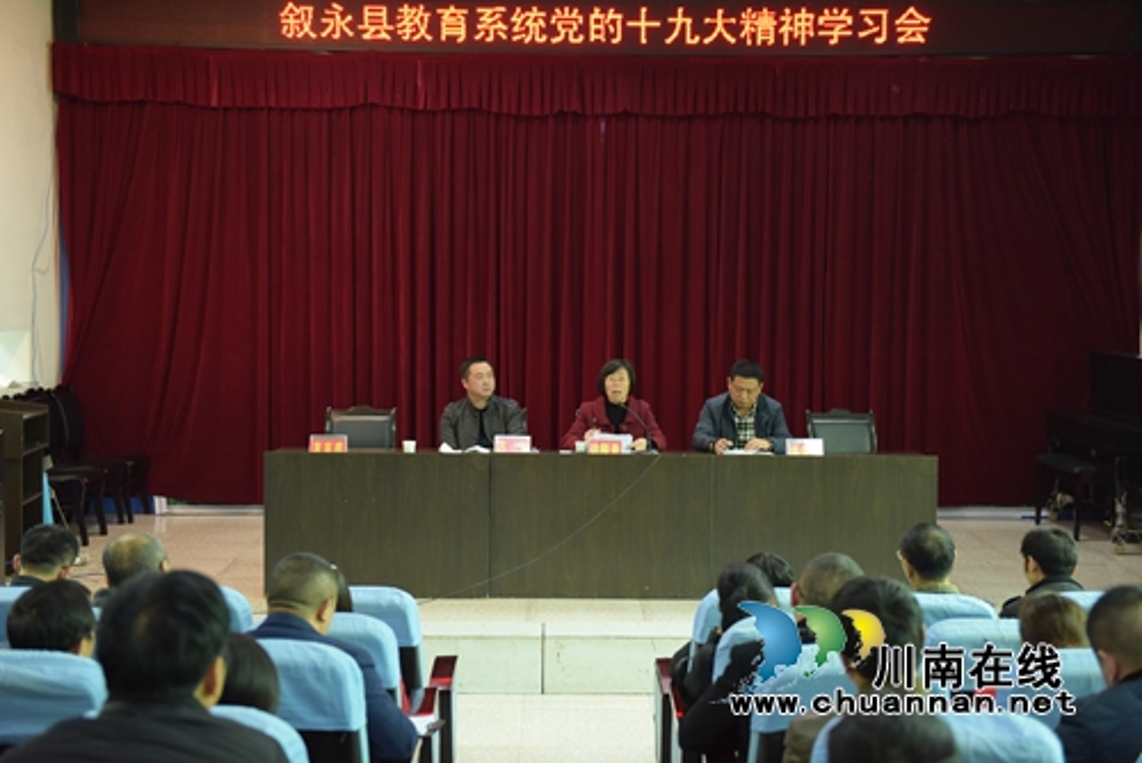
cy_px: 382
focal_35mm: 50
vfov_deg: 27.0
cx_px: 571
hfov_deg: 39.6
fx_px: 1587
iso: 2000
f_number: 2.8
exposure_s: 1/125
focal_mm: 50
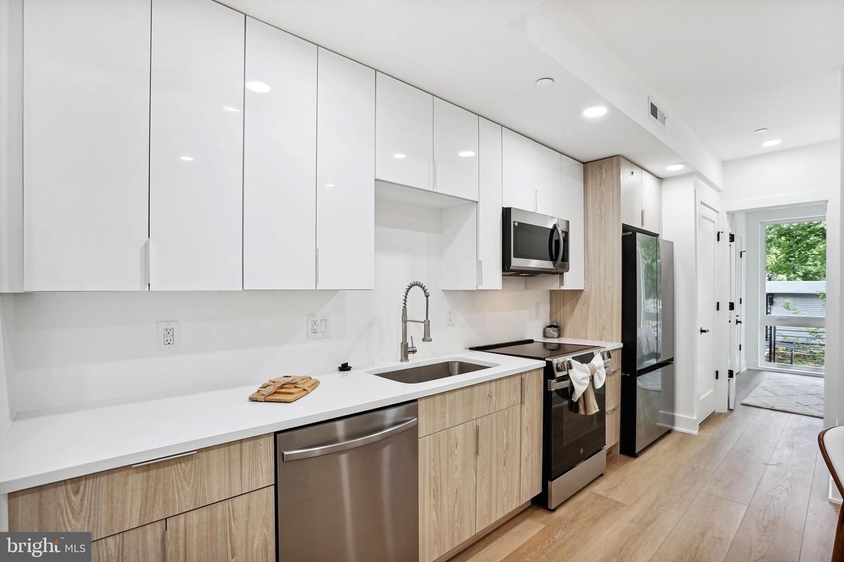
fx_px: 375
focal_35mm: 16
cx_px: 422
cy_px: 281
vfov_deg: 73.7
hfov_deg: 96.7
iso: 800
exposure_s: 1/40
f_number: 8
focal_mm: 16
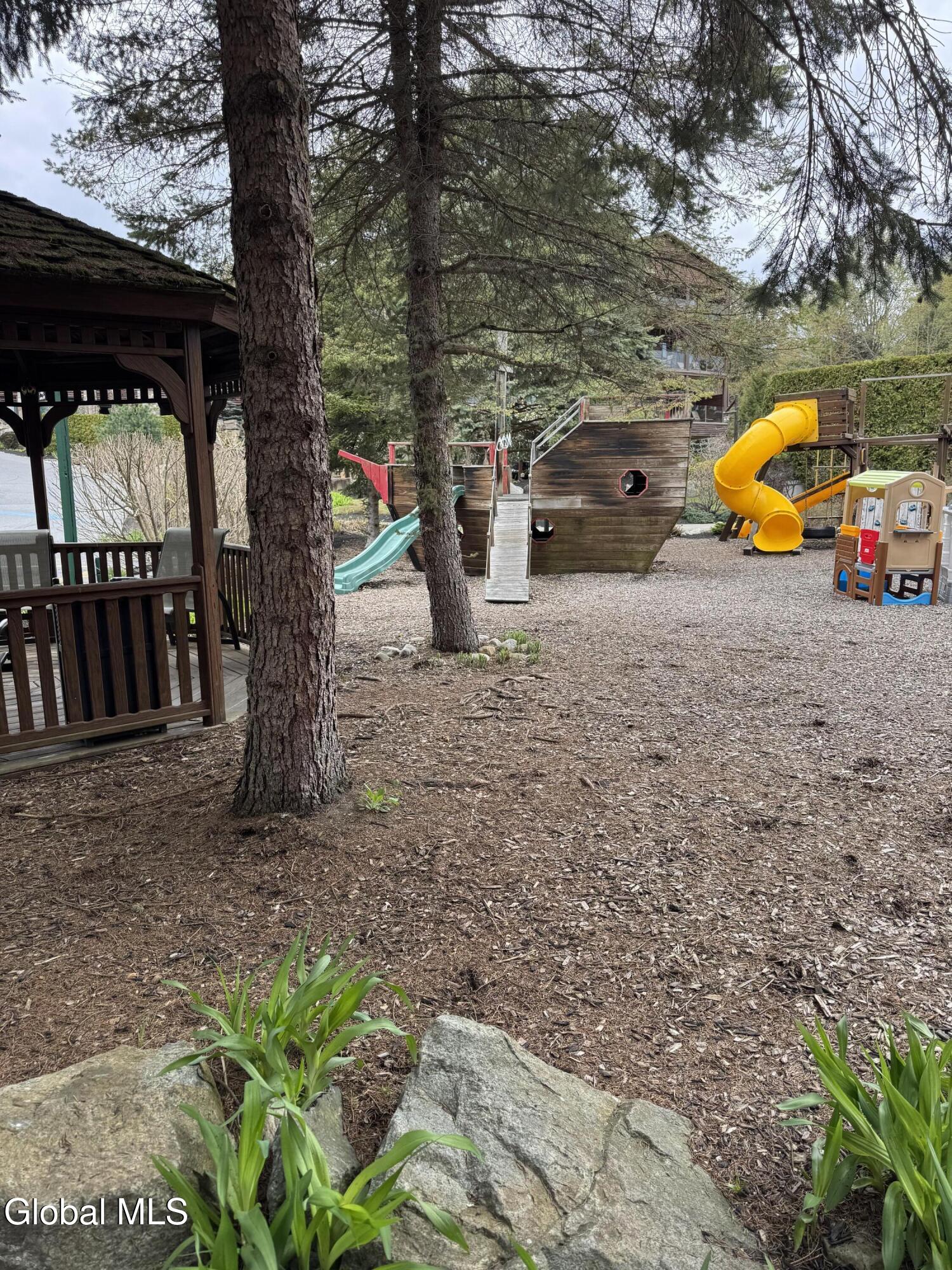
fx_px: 880
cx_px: 476
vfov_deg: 71.6
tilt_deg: -8.1
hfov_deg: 56.8
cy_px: 635
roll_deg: +1.8
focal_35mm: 24
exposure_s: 1/588
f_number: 1.78
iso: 80
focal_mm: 6.76
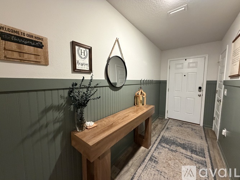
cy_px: 90
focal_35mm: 14
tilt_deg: -4.5
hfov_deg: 102.1
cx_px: 120
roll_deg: -0.3
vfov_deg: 85.7
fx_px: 97
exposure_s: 1/60
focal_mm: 2.22
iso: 500
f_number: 2.2
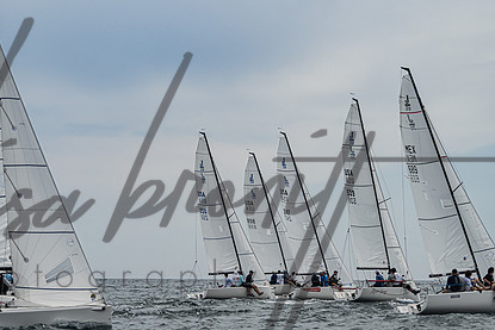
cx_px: 241
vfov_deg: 10.1
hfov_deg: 15.1
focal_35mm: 136
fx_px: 1871
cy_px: 215
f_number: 6
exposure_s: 1/3200
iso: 320
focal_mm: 84
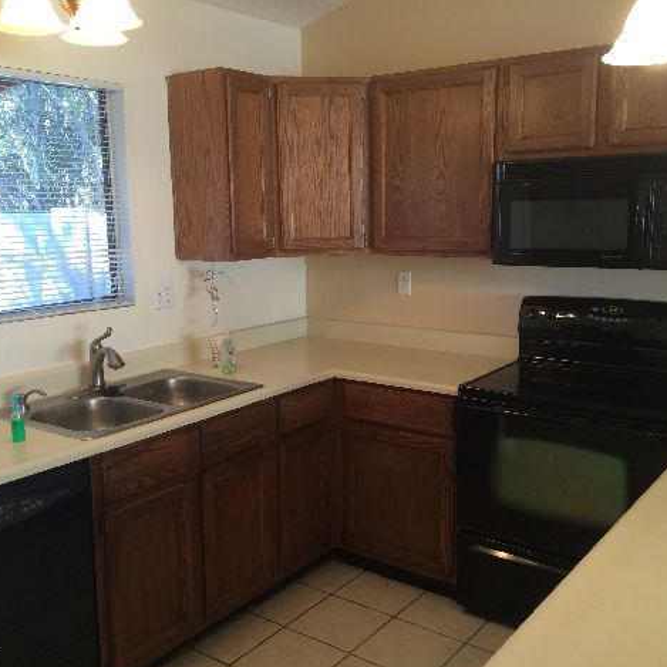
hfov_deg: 47.2
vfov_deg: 47.2
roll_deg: +1.1
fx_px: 763
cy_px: 338
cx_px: 320
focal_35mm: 35
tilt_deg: -10.2
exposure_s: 1/30
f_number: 2.2
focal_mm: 4.15
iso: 80
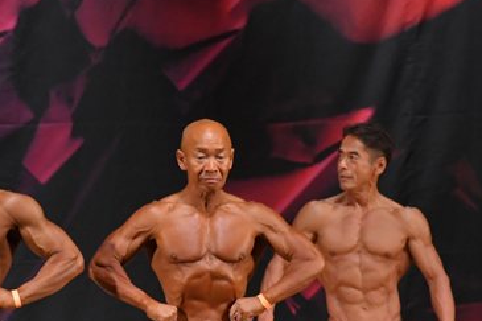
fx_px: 6169
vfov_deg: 3.0
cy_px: 332
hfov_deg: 4.5
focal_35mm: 461
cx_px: -18
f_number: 5.6
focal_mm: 145
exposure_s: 1/400
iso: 4000
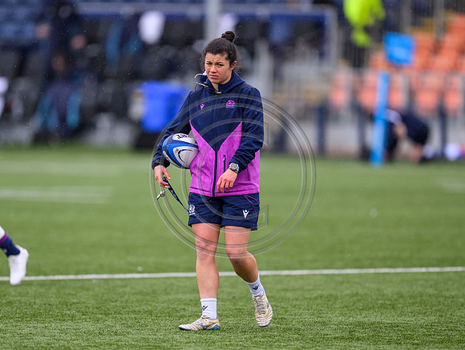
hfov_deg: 4.0
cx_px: 220
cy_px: 158
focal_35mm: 501
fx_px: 6730
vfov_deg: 3.0
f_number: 2.8
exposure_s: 1/2000
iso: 500
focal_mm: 400
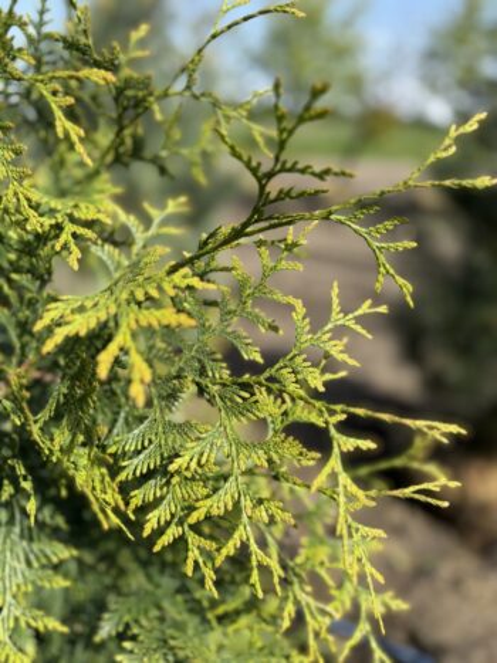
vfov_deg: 71.6
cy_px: 332
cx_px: 248
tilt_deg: -23.0
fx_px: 460
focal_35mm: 24
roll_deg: -2.2
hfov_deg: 56.8
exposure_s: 1/2232
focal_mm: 6.76
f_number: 1.78
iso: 80
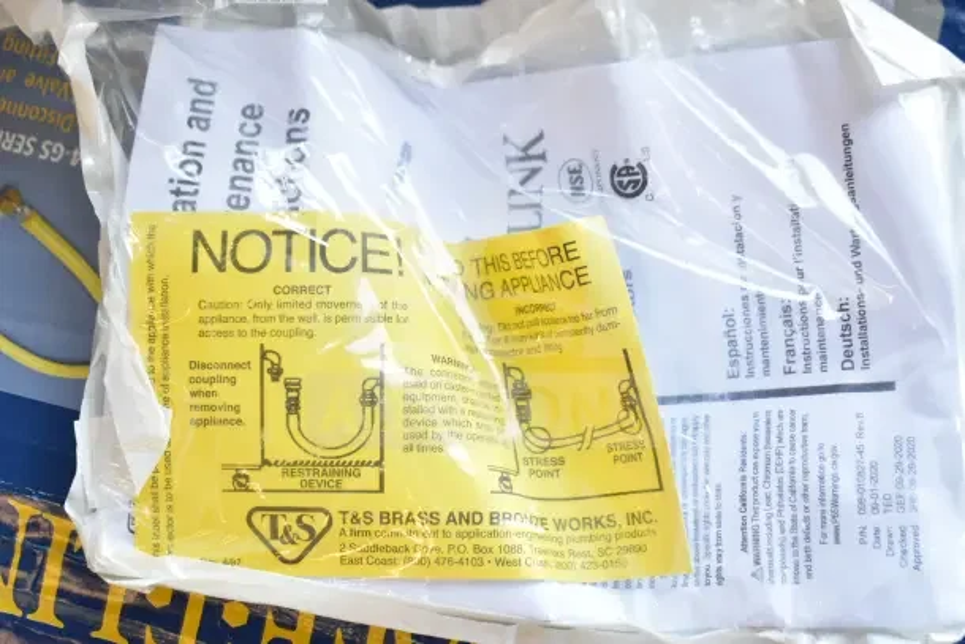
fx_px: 1609
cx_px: 482
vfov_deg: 22.6
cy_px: 322
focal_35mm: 60
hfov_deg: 33.4
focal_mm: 40
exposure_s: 1/60
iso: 1000
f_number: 4.8
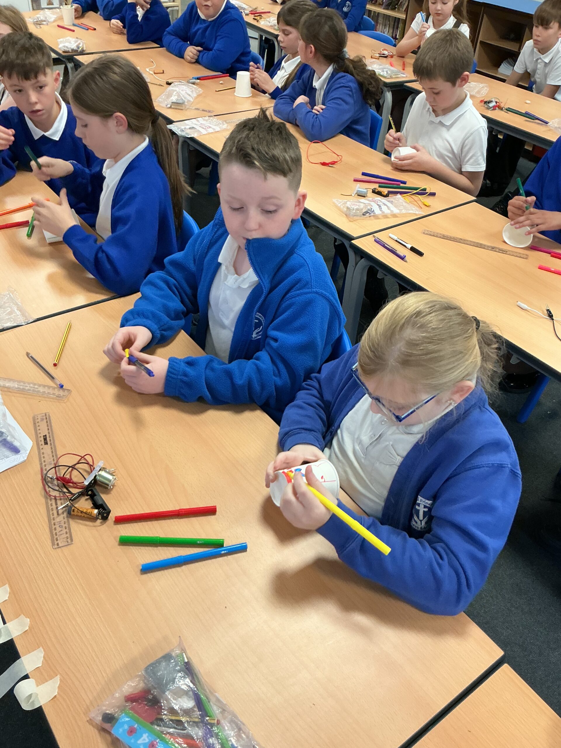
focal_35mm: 29
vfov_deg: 61.7
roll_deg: -4.0
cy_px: 374
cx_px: 280
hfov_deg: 48.2
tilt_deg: -39.3
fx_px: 627
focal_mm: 3
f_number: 1.8
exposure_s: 1/60
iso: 125
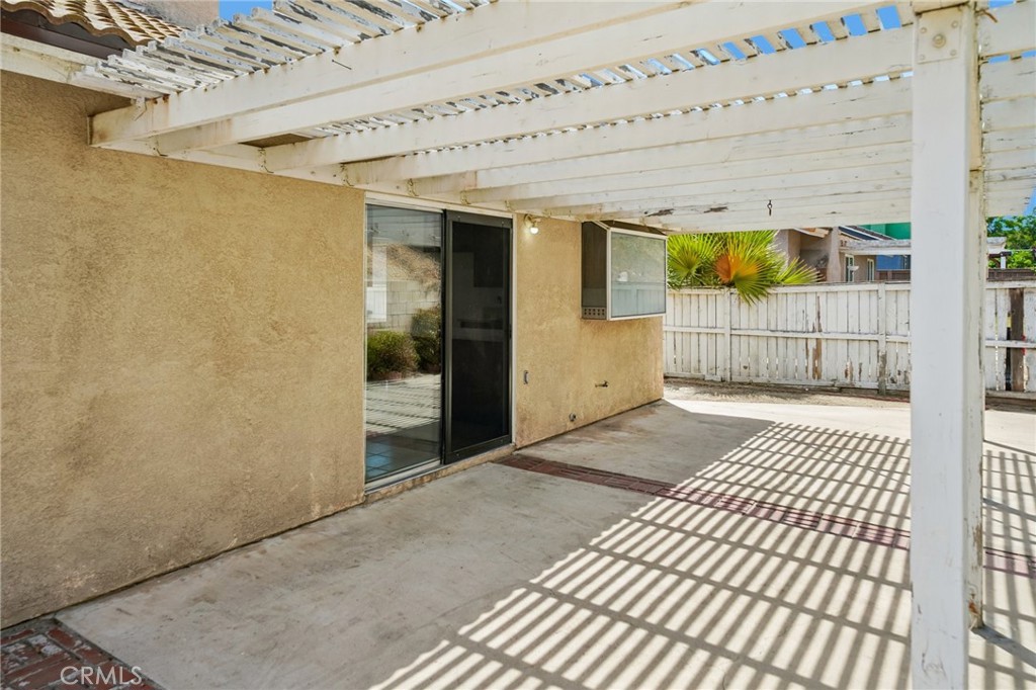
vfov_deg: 53.1
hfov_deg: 73.8
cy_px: 345
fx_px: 690
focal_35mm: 24
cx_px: 518
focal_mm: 24
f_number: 10
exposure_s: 1/60
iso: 100
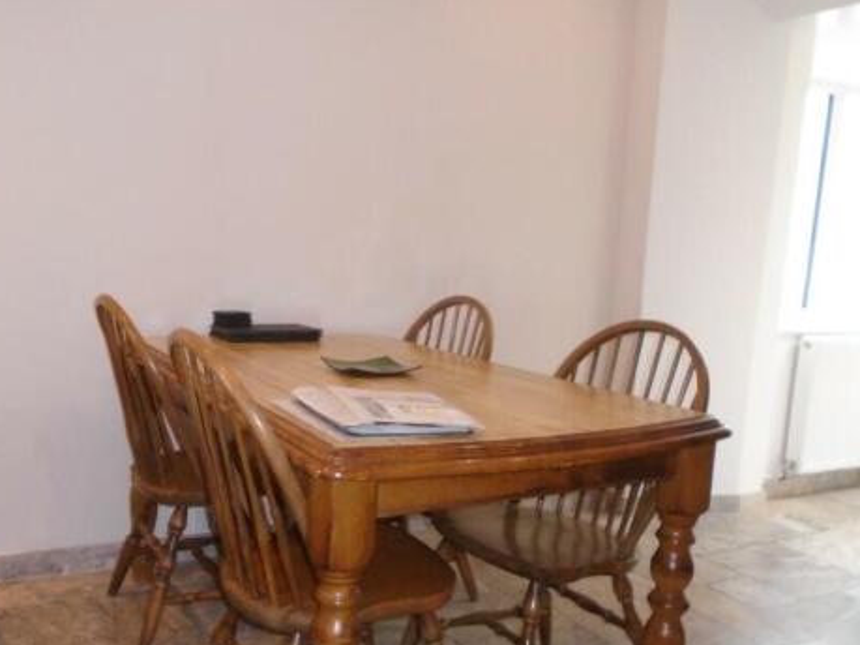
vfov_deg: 42.8
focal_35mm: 33
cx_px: 342
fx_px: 820
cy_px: 372
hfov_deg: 54.9
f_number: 3.2
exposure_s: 1/30
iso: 400
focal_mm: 4.6
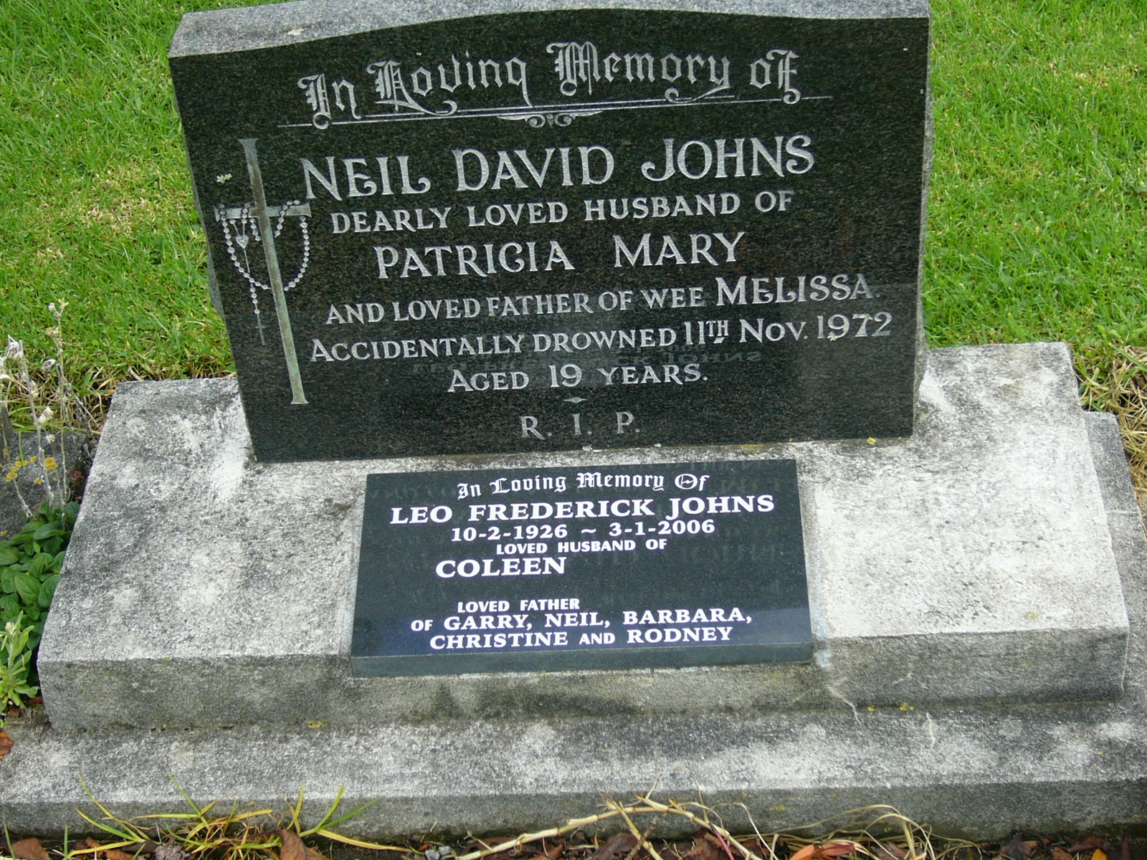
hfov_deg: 32.2
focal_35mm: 60
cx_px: 574
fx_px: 1988
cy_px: 430
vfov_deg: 24.4
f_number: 3.7
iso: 50
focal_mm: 10
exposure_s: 1/125
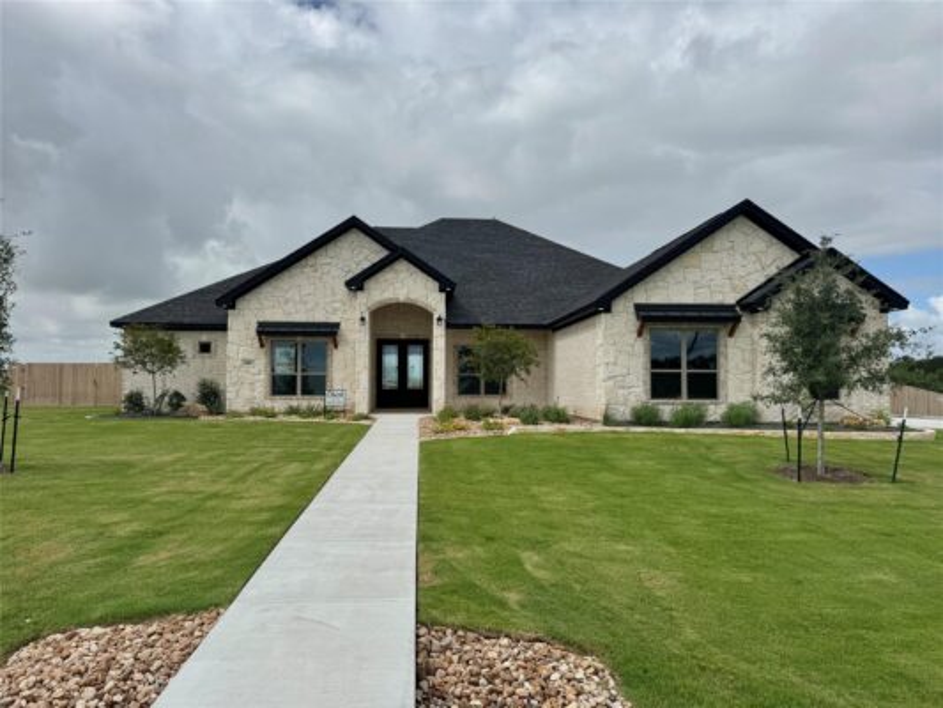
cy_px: 354
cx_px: 472
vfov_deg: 56.8
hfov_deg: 71.6
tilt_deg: +2.9
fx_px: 654
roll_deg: -0.1
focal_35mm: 24
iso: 80
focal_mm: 6.76
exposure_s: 1/9009
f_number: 1.78
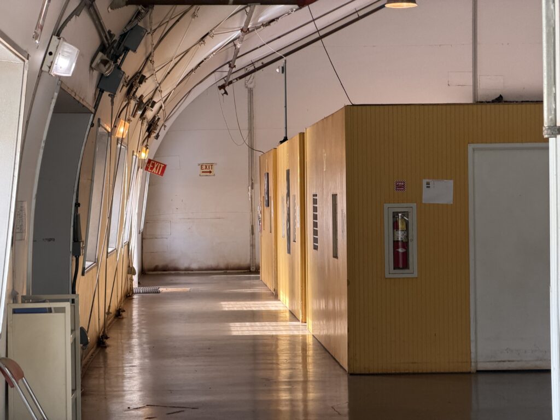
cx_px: 280
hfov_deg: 19.6
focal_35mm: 100
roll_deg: +0.4
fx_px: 1618
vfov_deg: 14.8
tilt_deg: +0.3
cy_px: 210
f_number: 2.8
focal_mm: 16.89
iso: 250
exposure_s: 1/120
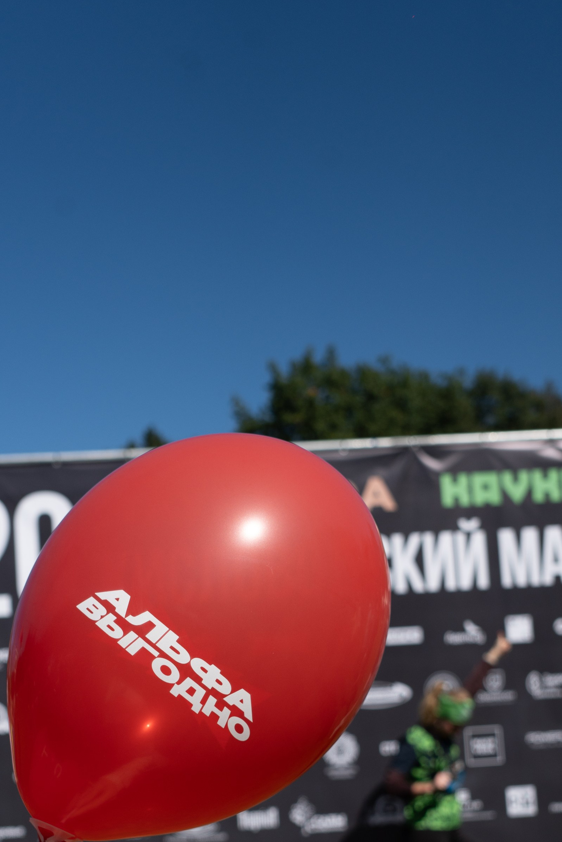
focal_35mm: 60
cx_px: 267
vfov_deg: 32.8
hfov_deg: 22.6
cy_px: 623
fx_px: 1405
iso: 200
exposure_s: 1/2500
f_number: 5
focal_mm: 35
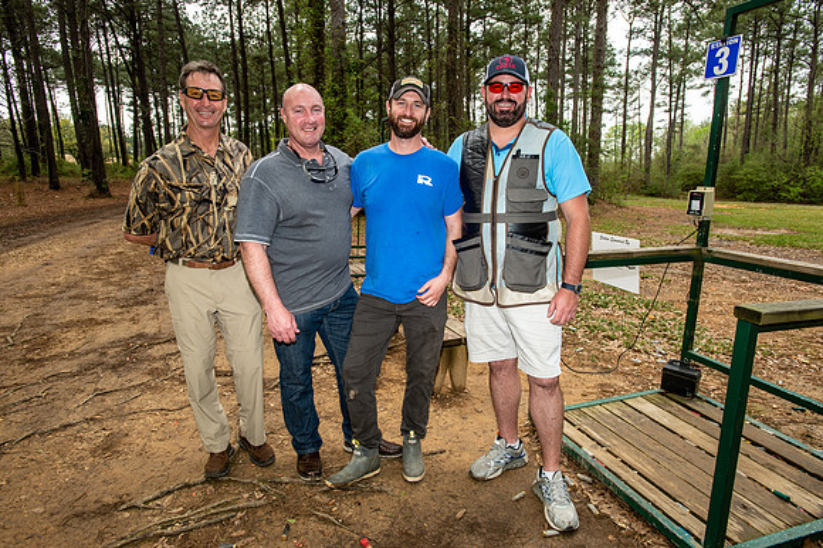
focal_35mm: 20
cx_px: 412
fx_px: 457
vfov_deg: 61.9
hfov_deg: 84.0
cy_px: 274
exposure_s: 1/250
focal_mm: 20
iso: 125
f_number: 5
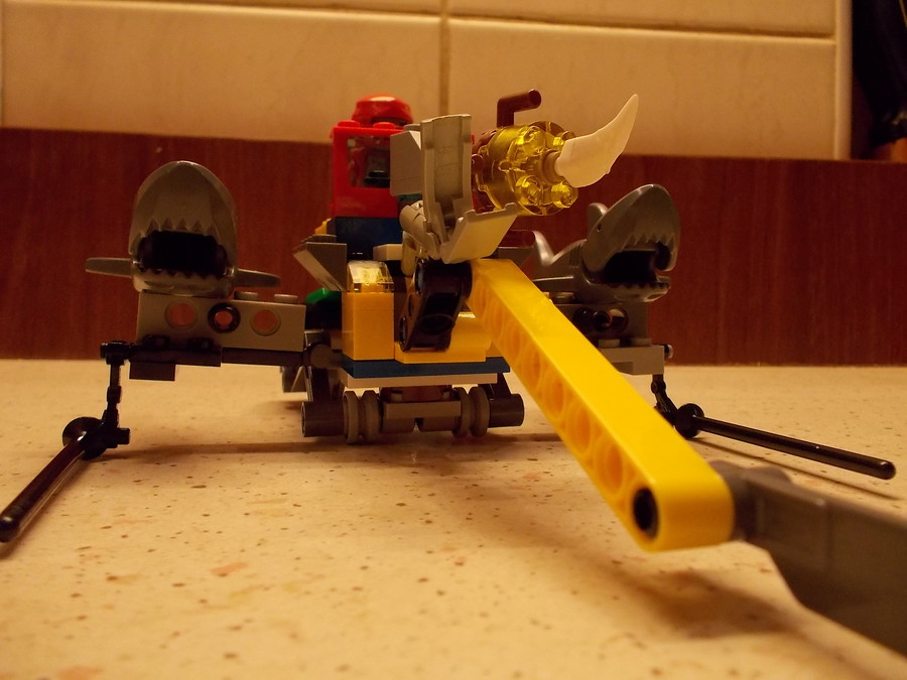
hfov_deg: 61.7
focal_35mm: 29
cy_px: 340
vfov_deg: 48.2
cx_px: 454
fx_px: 760
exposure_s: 1/25
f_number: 3.3
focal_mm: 4.1
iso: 250
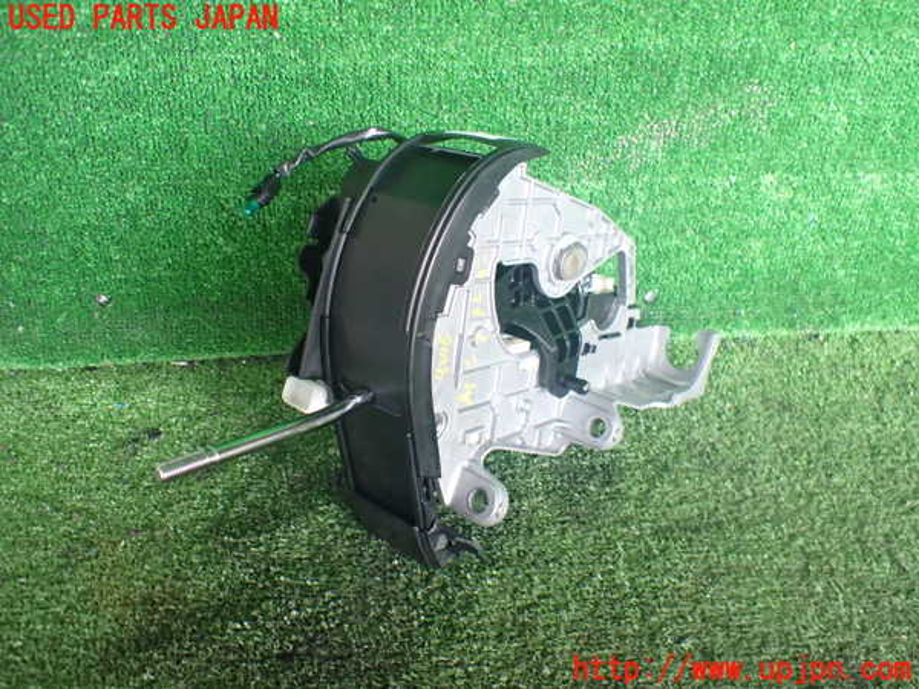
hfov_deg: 60.0
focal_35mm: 30
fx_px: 796
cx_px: 460
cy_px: 344
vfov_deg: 46.8
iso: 800
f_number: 2.3
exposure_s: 1/125
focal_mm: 5.4
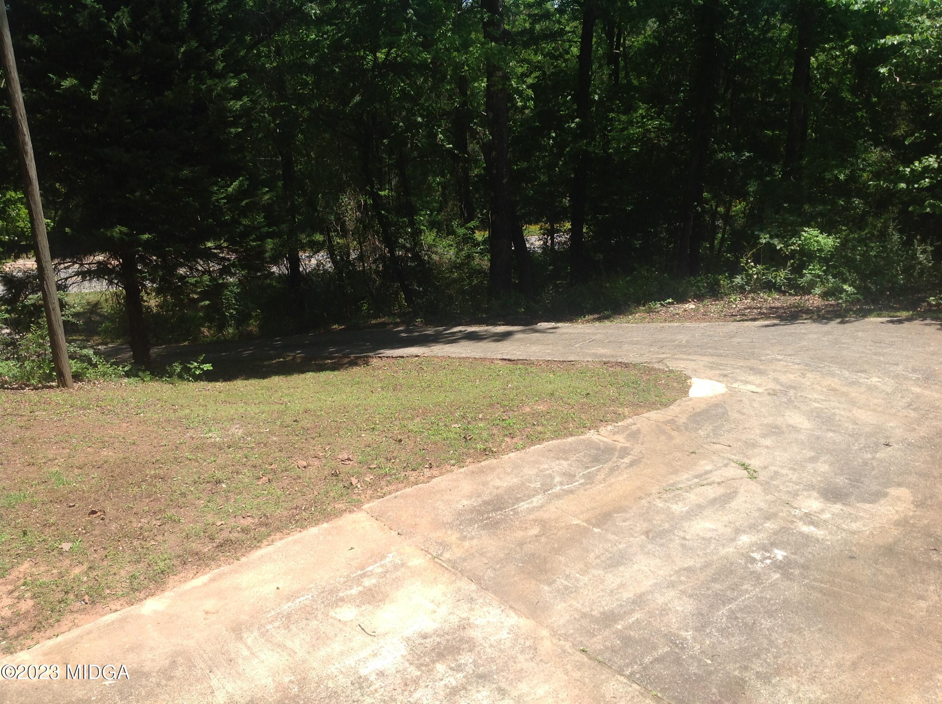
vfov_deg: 40.6
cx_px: 471
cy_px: 352
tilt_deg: -19.8
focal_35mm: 35
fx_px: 951
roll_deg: +1.4
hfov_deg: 52.7
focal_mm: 4.28
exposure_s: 1/975
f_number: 2.4
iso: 50
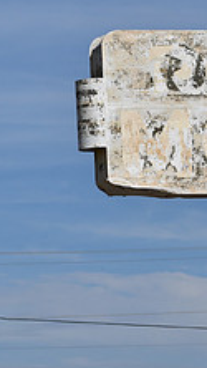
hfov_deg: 3.0
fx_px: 3929
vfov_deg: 5.4
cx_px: 277
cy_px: 130
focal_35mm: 403
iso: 100
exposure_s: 1/500
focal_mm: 98
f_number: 11
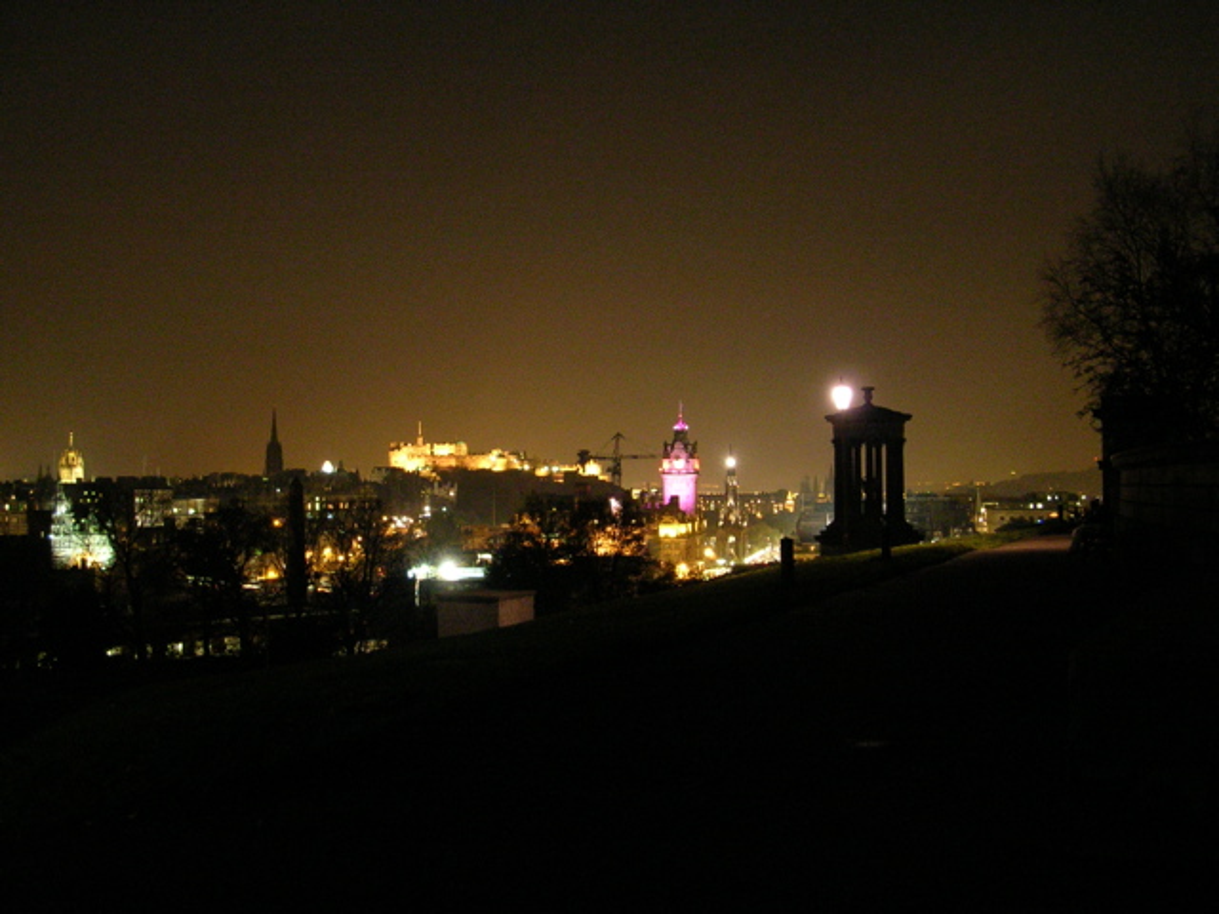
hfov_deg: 49.0
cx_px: 610
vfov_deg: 37.7
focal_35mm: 38
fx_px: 1338
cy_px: 457
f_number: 2.8
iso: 200
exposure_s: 1.47
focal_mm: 5.8
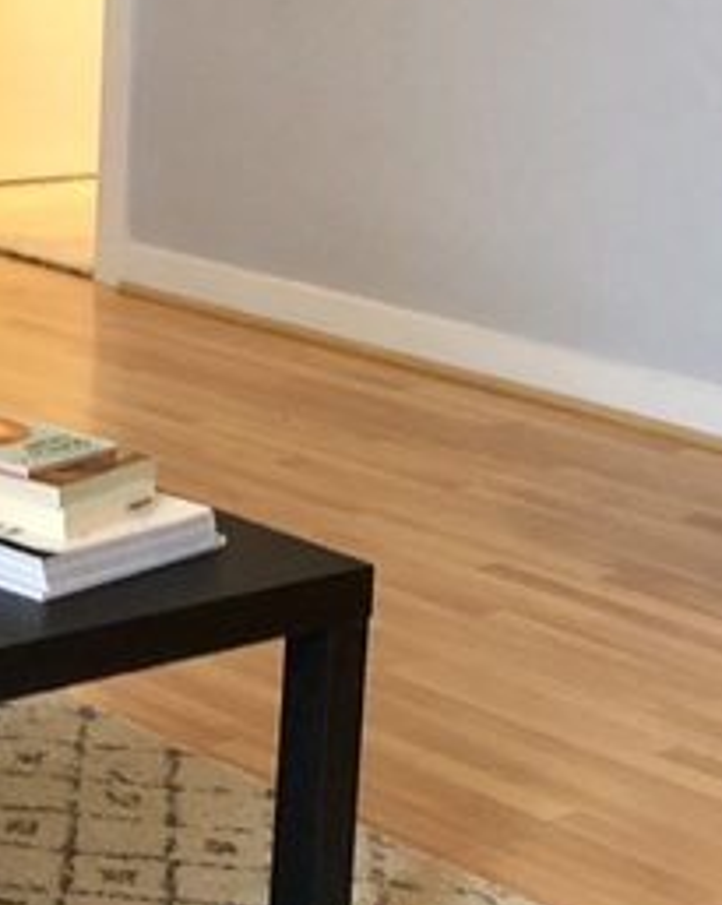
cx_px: -912
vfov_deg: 17.1
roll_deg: +1.0
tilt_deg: -7.2
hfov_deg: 11.9
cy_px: -56
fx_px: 2917
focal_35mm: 109
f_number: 1.8
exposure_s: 1/15
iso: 40
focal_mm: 4
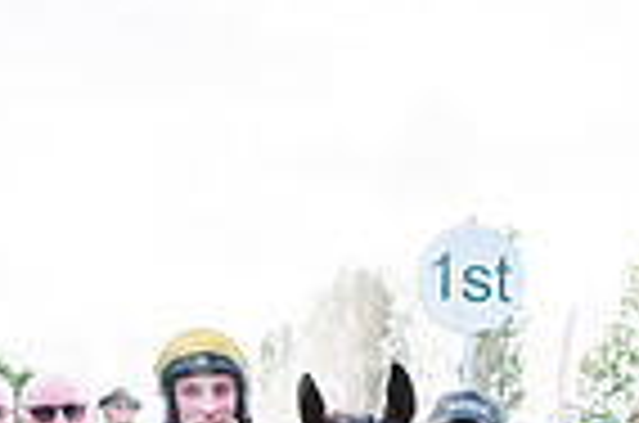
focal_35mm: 99
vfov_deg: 12.9
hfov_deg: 20.5
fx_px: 1753
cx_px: 486
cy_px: 666
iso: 500
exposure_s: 1/3200
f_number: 4
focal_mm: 24
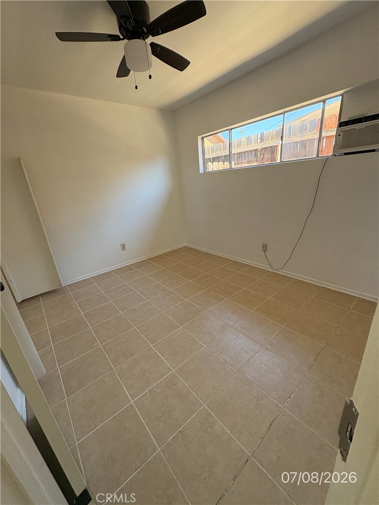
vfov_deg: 102.1
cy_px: 252
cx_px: 190
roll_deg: +5.3
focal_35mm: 14
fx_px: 204
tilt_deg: -17.4
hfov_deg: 85.7
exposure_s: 1/99
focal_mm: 2.22
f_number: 2.2
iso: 160
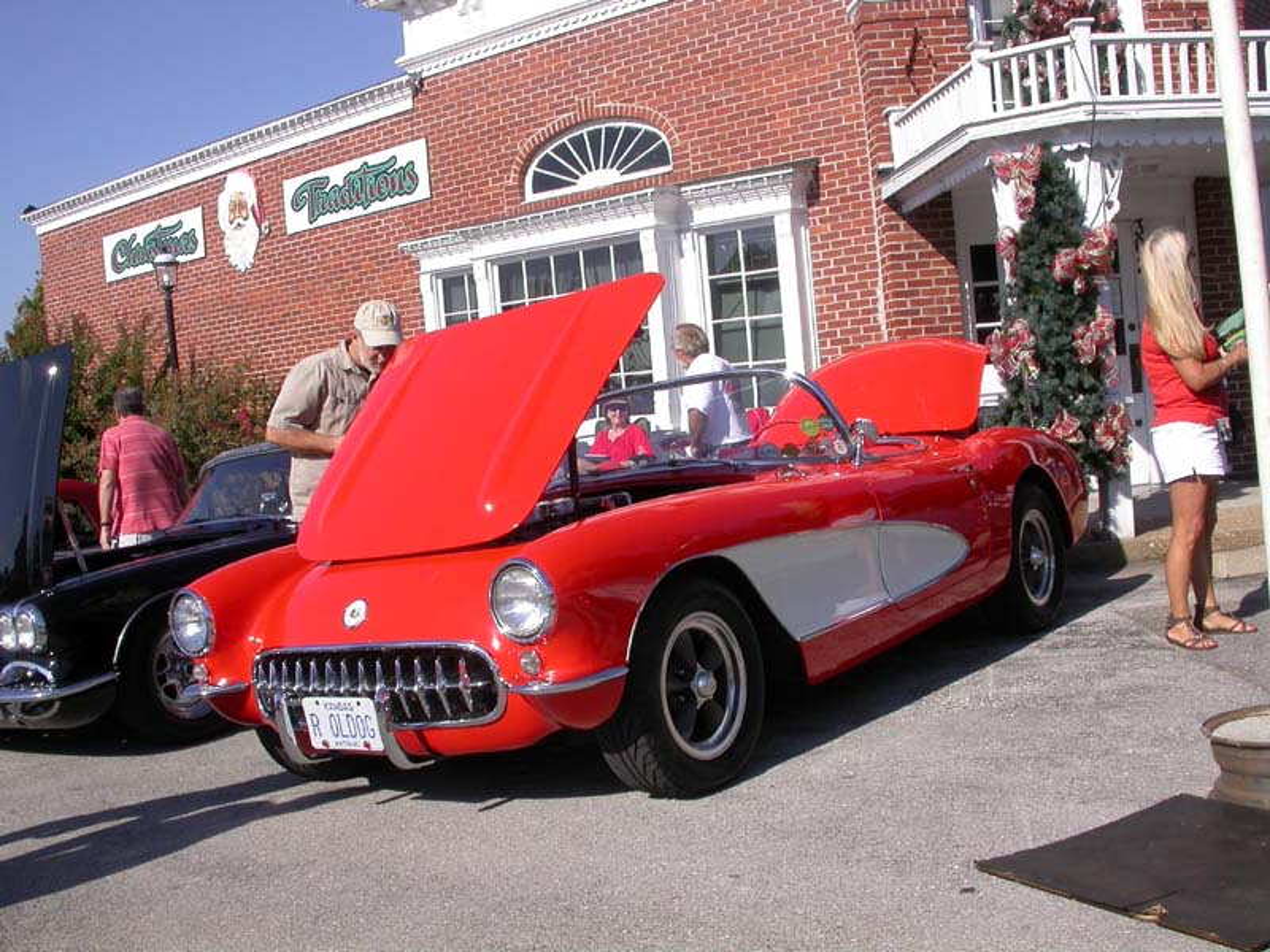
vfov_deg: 37.7
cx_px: 635
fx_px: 1394
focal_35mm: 38
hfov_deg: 49.0
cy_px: 476
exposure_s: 1/370
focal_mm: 7.85
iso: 100
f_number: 7.5
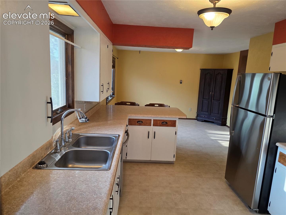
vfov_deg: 58.9
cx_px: 143
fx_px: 190
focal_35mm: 23
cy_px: 108
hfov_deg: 73.9
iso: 125
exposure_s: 1/120
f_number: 1.7
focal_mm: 6.3
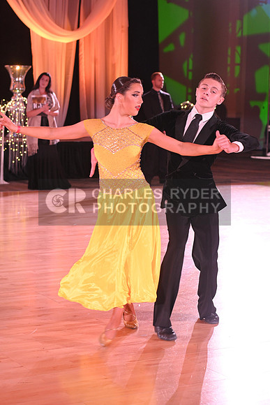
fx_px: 956
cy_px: 202
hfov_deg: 16.1
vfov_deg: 23.9
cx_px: 135
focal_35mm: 85
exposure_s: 1/200
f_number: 5
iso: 2000
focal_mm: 85
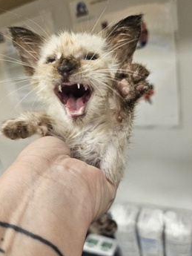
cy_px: 140
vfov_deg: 63.3
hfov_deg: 49.7
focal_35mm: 28
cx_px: 103
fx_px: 207
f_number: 1.7
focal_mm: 6.3
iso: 160
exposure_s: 1/120
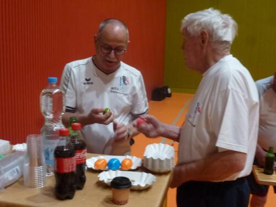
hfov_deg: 45.8
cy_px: 104
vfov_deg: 35.1
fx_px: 327
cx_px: 138
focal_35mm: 41
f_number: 3.9
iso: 400
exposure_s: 1/50
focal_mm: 7.4
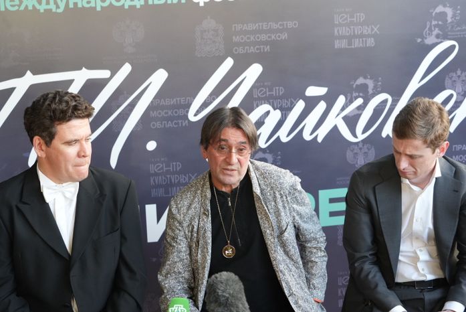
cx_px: 233
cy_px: 156
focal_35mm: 70
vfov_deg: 19.5
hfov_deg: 28.8
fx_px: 907
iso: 4000
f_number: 5.6
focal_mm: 70
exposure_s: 1/200
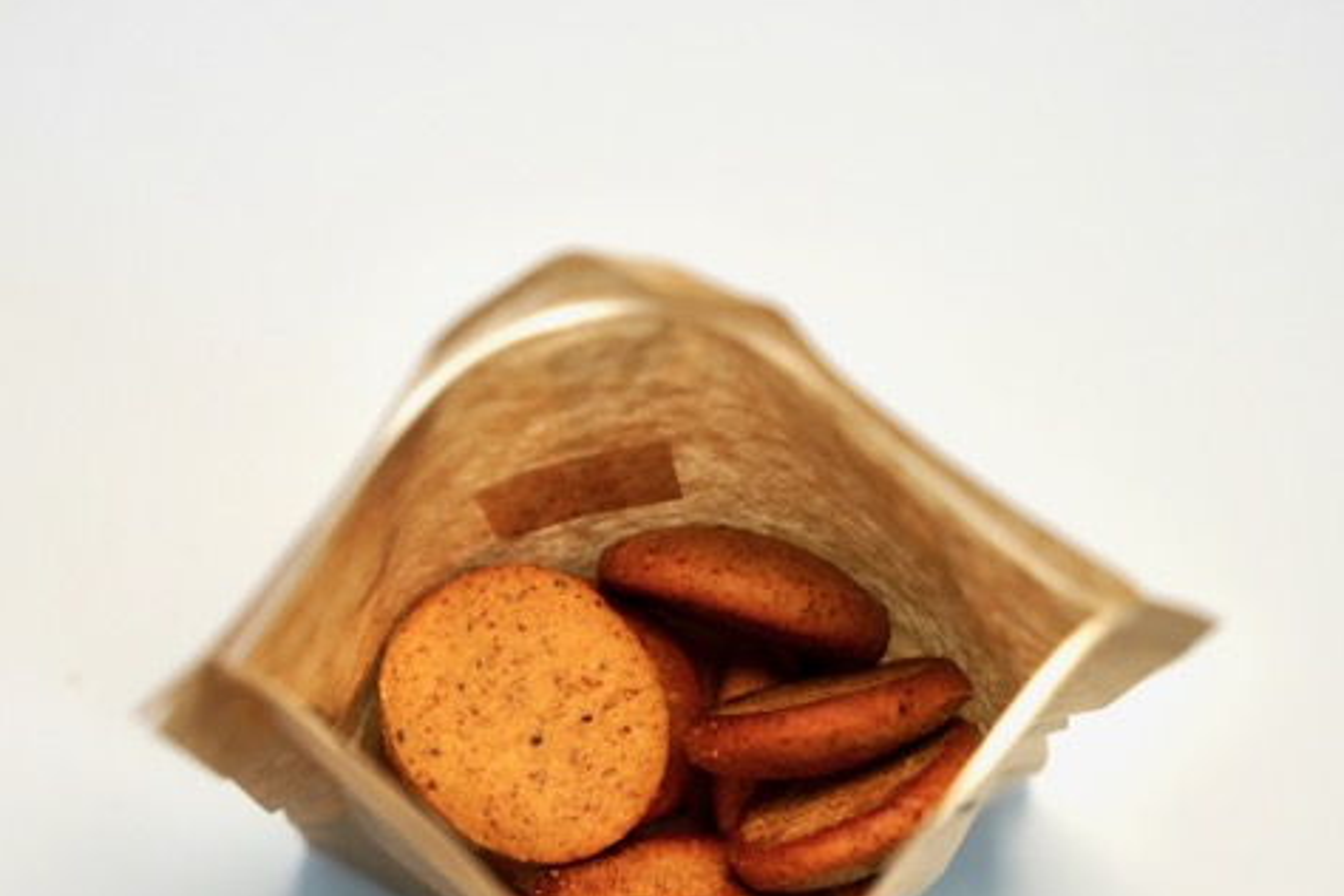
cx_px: 656
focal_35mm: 60
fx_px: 2240
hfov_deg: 33.4
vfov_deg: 22.5
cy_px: 587
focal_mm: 41
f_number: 4
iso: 400
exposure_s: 1/250
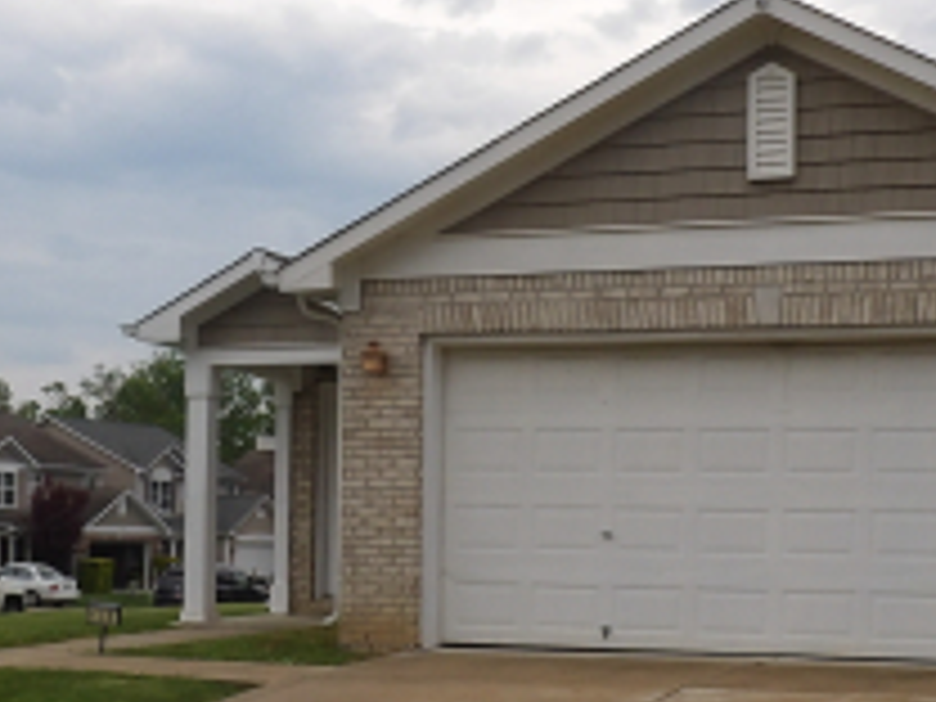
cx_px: 538
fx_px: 2082
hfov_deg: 25.3
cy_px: 482
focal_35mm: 77
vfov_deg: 19.1
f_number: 4.6
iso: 100
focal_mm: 4.3
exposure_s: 1/589
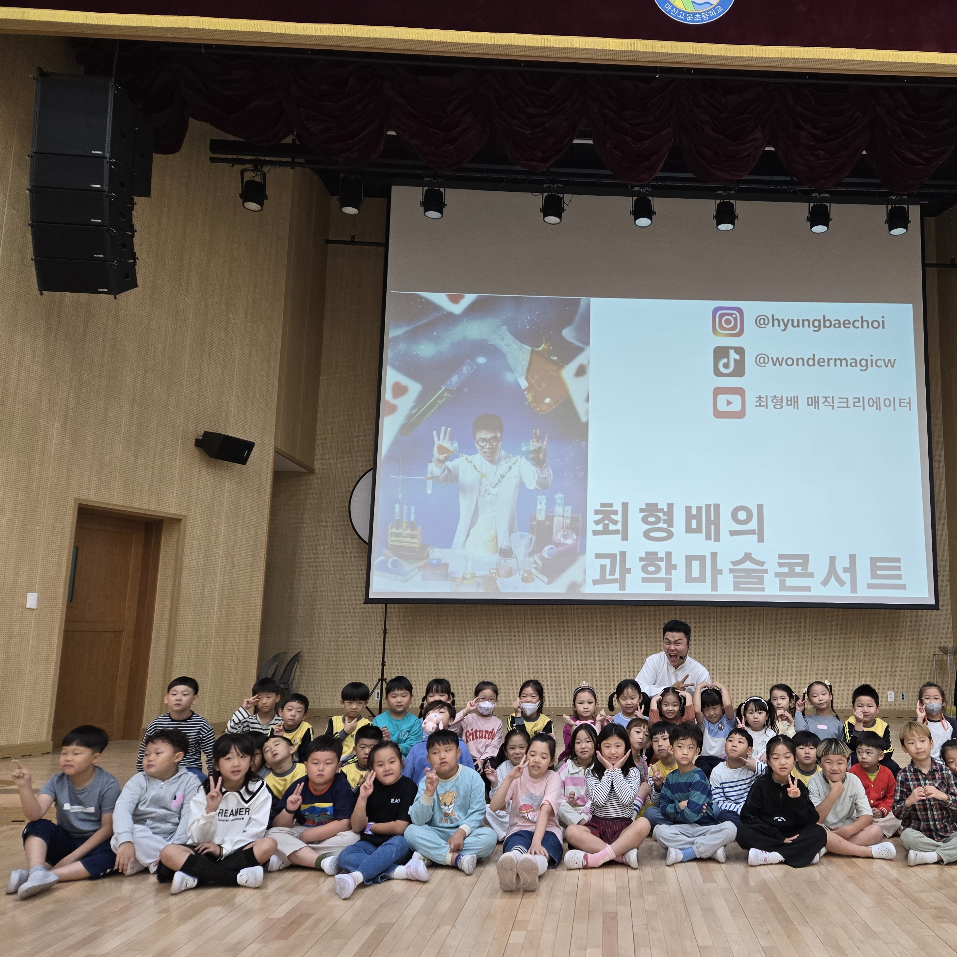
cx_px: 645
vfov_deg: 57.3
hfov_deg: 56.0
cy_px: 490
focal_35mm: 28
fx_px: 876
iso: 160
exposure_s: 1/120
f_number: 1.8
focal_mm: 5.4
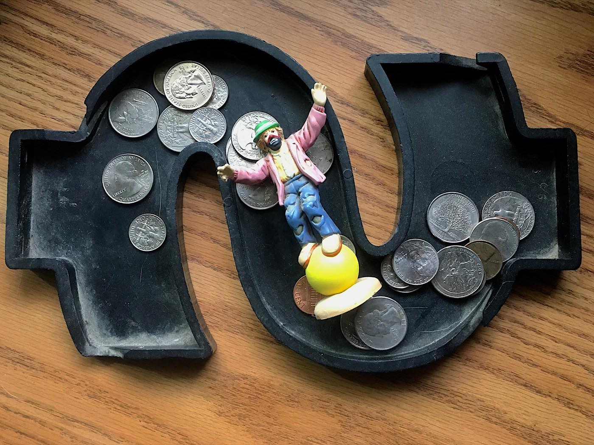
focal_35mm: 29
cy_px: 222
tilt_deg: -84.4
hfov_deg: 61.7
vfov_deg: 48.2
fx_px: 498
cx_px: 297
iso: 160
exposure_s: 1/30
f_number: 2.2
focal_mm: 4.15
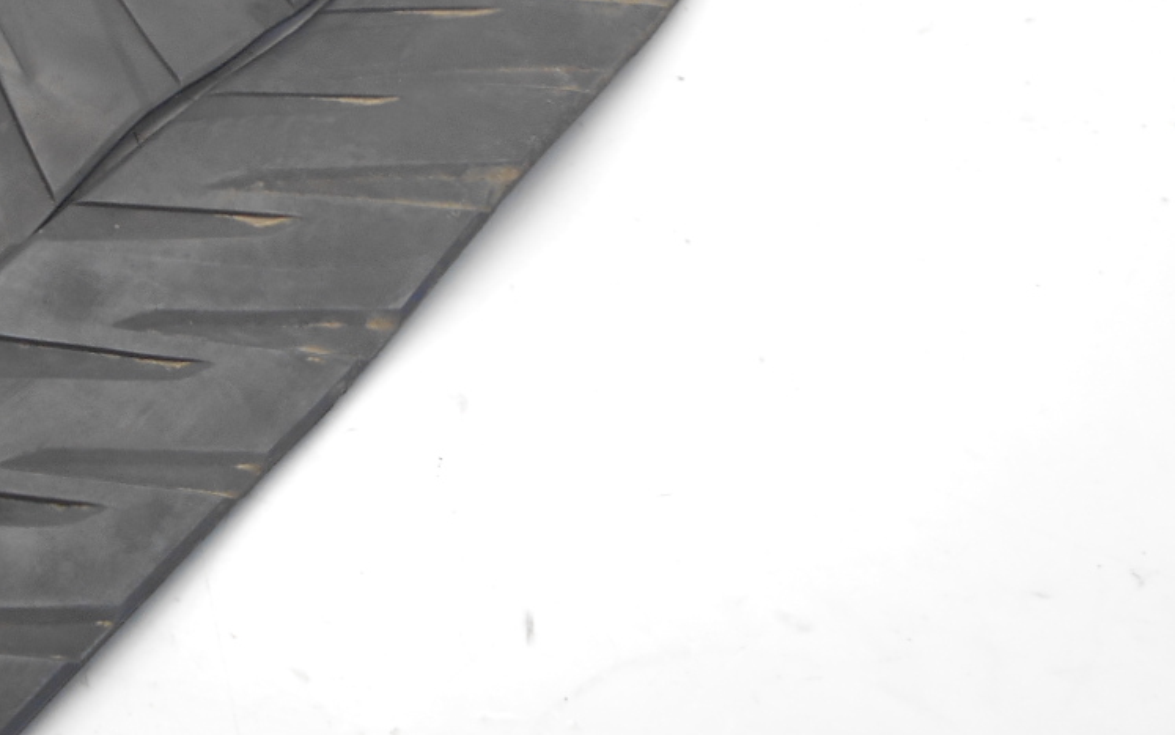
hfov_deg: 32.3
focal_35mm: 59
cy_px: 323
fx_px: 1889
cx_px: 57
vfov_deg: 22.0
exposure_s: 1/30
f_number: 3.2
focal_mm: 4.6
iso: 80
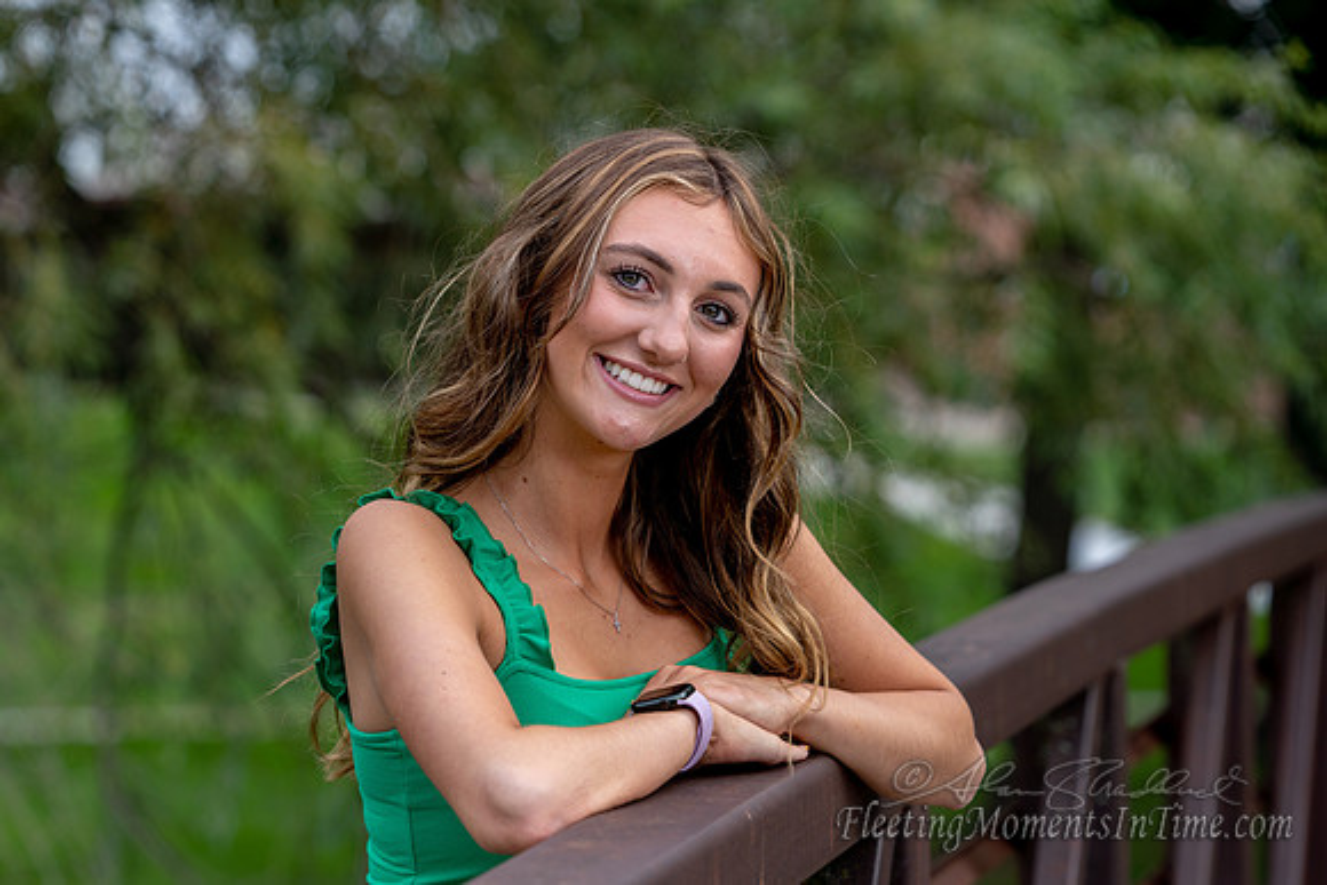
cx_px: 664
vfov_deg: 11.4
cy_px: 442
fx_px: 4424
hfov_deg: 17.1
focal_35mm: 120
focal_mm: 120
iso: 100
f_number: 4
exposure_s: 1/250
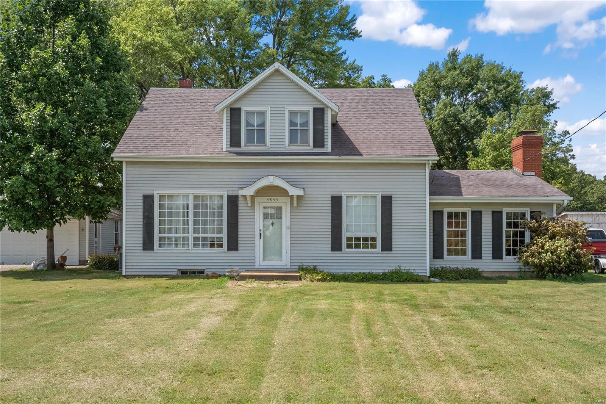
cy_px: 202
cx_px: 303
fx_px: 606
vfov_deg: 36.9
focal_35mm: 36
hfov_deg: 53.1
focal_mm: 18
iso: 400
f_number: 8
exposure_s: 1/1000
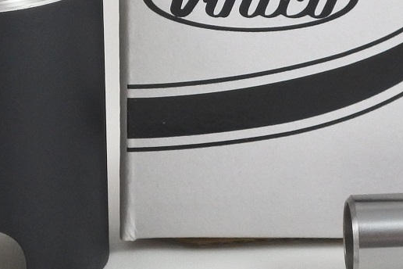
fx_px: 1713
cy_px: 59
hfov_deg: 13.4
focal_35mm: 153
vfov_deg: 9.0
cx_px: 164
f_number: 4.5
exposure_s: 1/125
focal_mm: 17.2
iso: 560
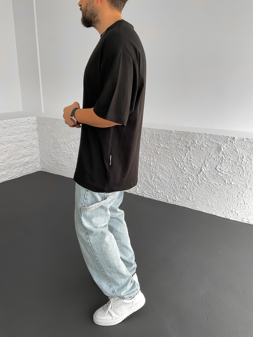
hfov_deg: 48.2
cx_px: 126
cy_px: 168
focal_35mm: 29
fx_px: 283
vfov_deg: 61.7
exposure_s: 1/120
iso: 40
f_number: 1.8
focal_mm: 3
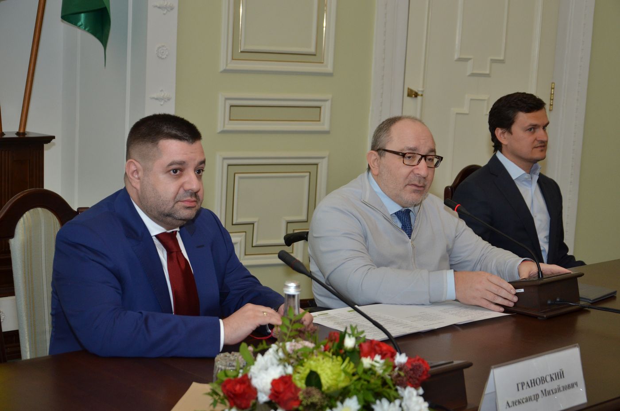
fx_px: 1083
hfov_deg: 32.0
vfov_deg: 21.5
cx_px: 310
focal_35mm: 63
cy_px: 206
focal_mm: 42
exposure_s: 1/250
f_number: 5.6
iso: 640
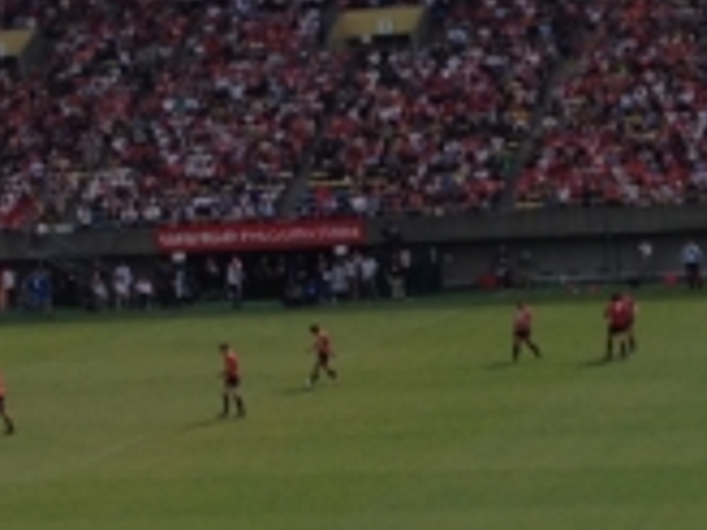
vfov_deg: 9.2
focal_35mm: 161
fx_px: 3288
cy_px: 302
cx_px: 660
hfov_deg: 12.2
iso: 50
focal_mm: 4.12
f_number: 2.4
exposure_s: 1/2584
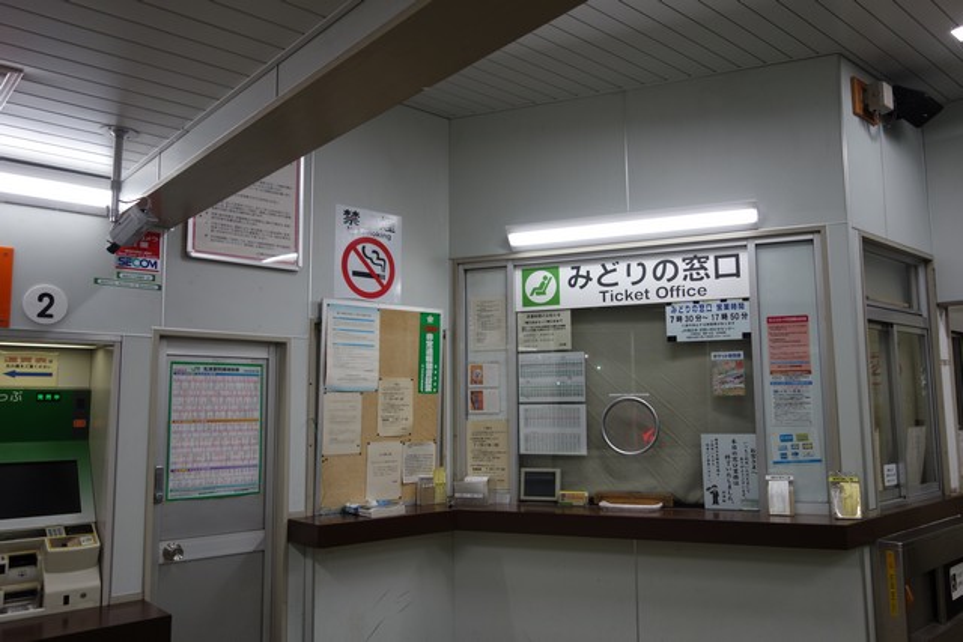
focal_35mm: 28
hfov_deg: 65.5
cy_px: 321
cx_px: 482
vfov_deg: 46.4
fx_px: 749
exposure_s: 1/100
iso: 125
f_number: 2
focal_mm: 10.4
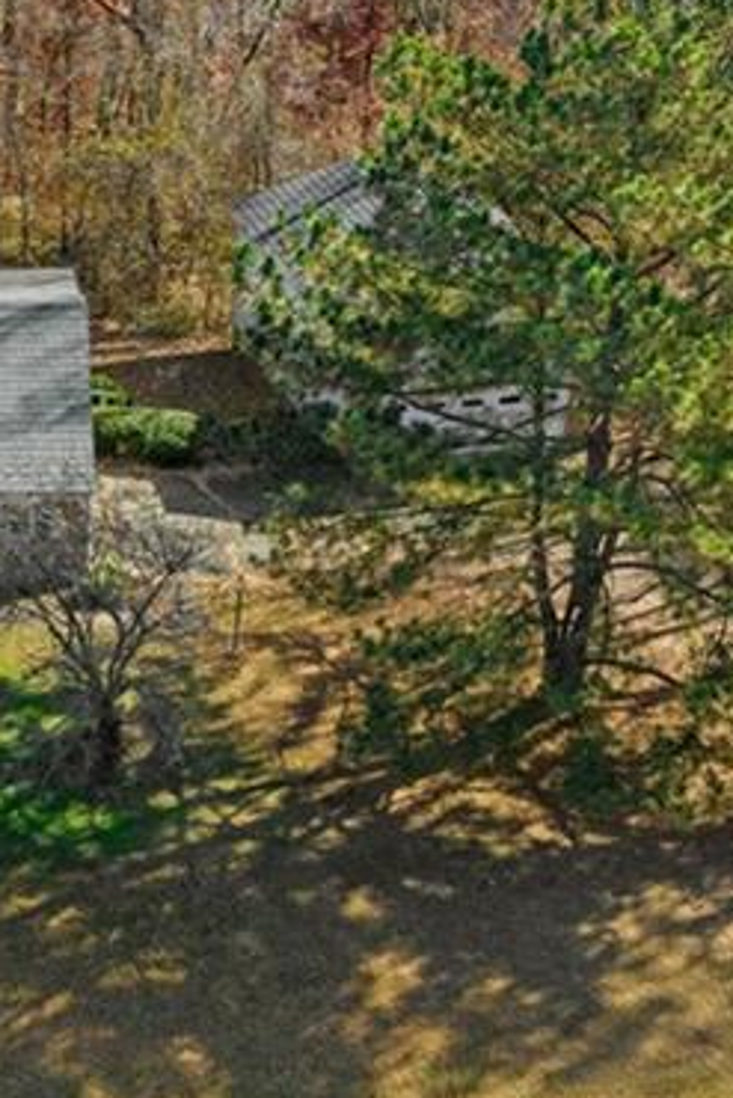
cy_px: 454
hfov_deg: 19.0
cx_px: -53
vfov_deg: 29.2
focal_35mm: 69
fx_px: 2105
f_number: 2.8
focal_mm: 12.29
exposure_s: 1/1600
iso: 260
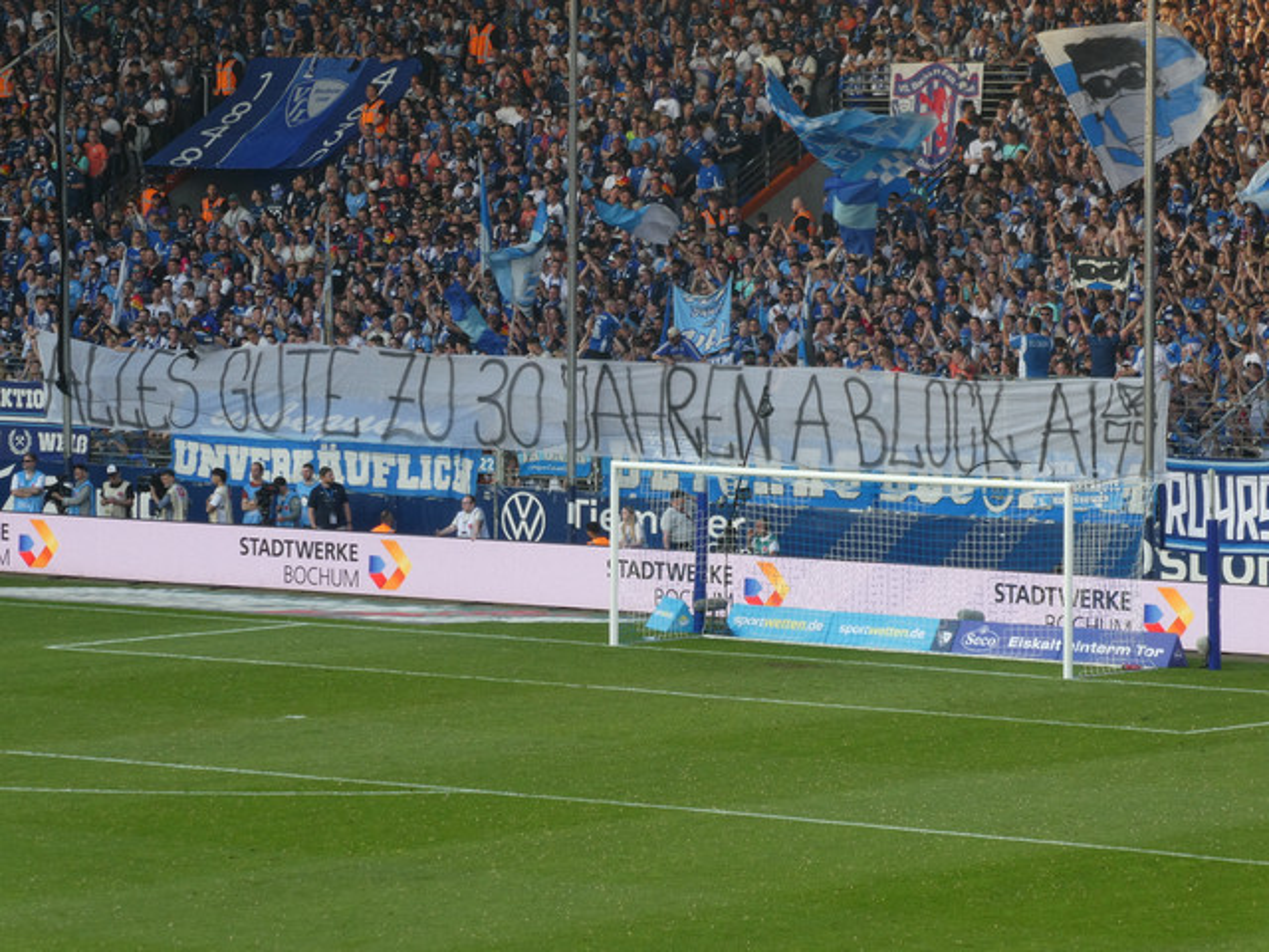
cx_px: 634
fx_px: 7332
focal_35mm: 200
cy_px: 476
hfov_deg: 9.9
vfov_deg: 7.4
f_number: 5.6
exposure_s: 1/80
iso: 125
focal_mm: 35.8
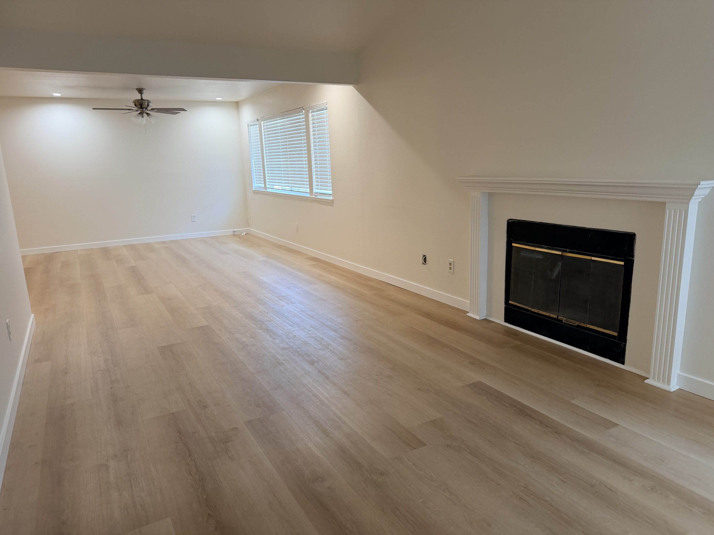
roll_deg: +1.3
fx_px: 495
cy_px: 268
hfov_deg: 71.6
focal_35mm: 24
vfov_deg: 56.8
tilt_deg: -11.7
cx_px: 357
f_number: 1.78
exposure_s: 1/60
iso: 200
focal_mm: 6.76
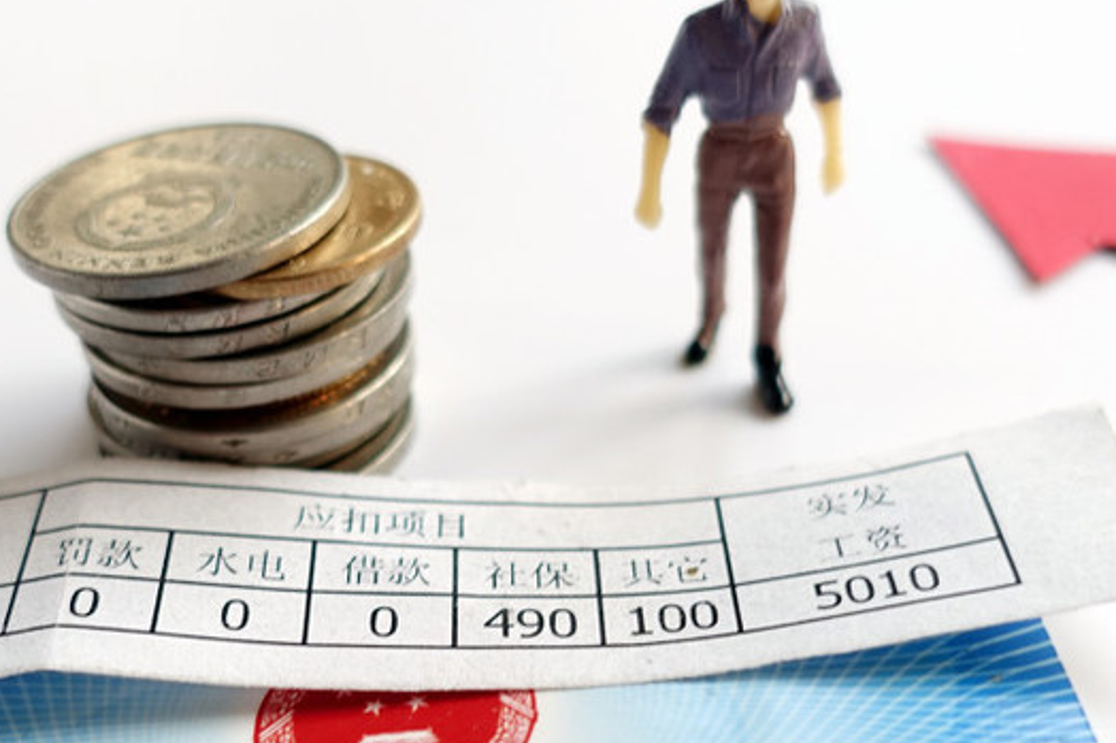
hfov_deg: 36.2
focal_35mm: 55
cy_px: 600
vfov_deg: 24.2
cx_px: 515
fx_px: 1704
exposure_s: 1/30
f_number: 2.2
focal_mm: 8.8
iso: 125
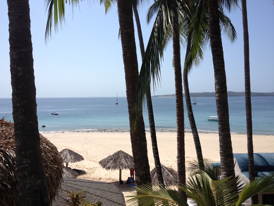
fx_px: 277
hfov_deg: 52.6
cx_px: 137
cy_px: 103
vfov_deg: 40.7
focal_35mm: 35
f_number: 2.4
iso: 50
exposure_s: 1/2632
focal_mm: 4.28
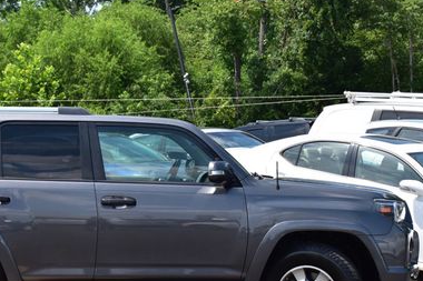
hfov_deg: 22.2
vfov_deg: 15.0
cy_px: 185
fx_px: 1069
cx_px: 107
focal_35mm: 91
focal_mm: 36
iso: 400
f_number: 11
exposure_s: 1/400
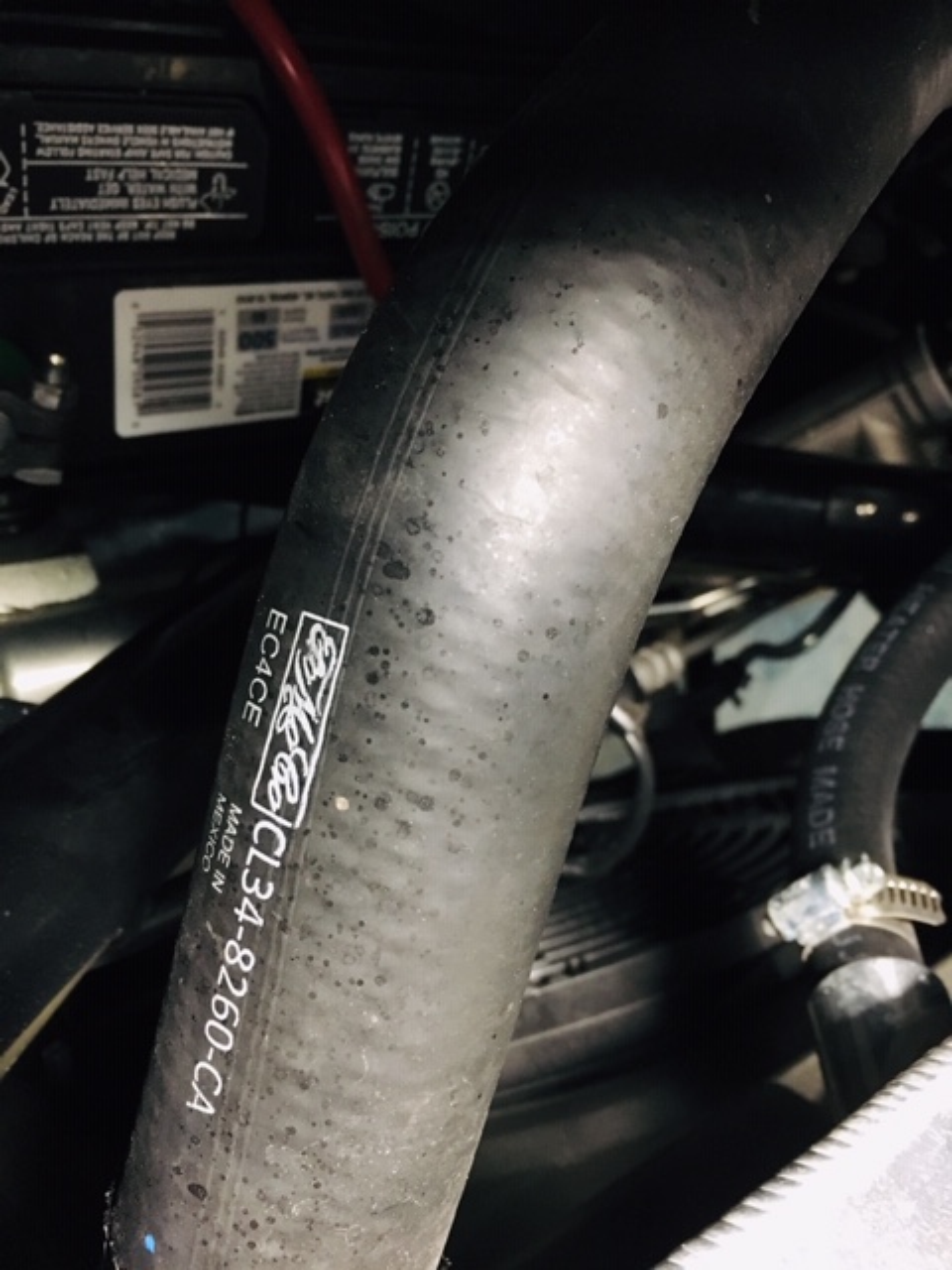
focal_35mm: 29
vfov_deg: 61.7
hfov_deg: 48.2
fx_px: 1063
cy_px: 635
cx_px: 476
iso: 200
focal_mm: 4.15
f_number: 2.2
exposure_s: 1/15
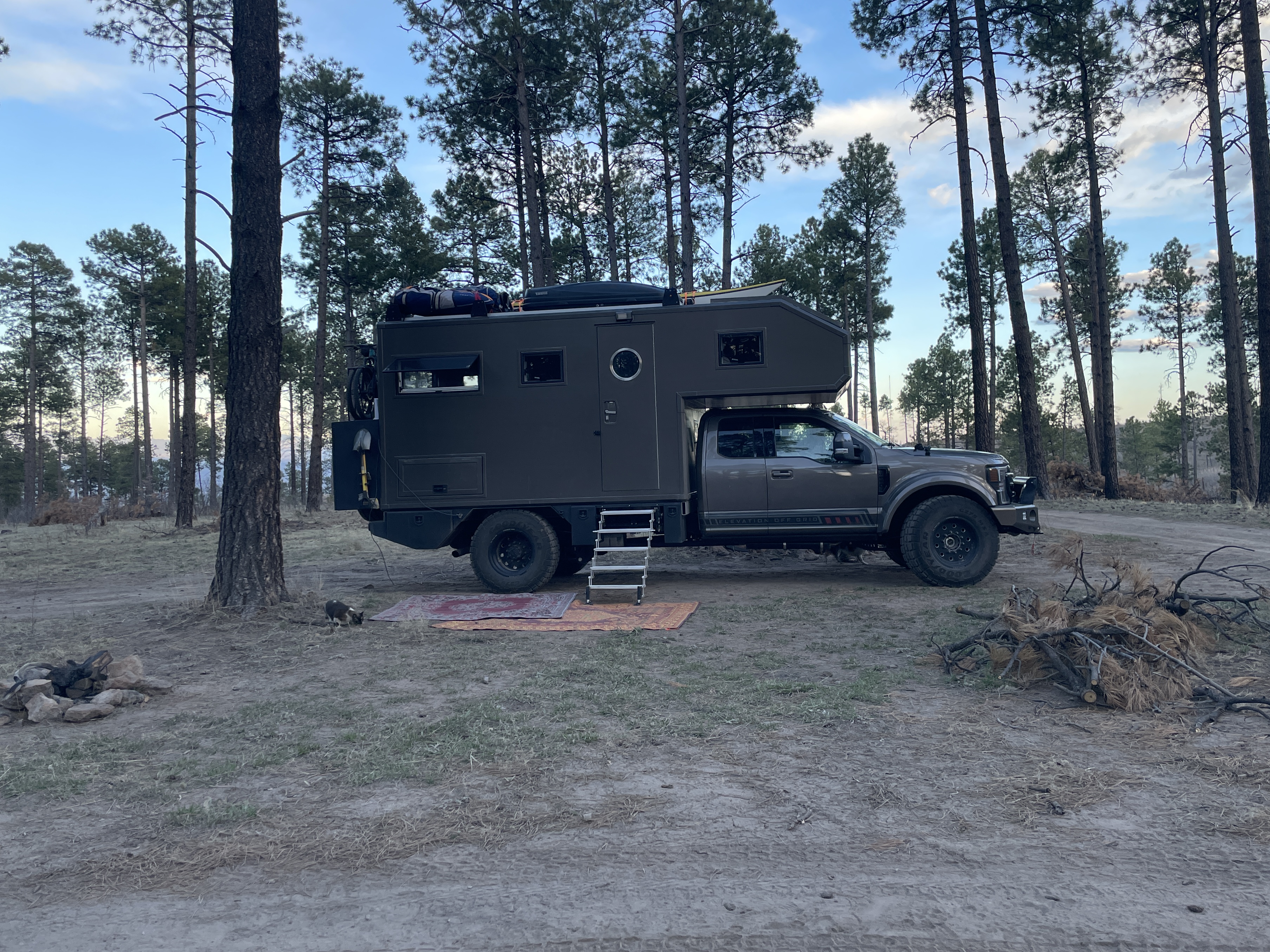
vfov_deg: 48.2
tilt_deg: +0.6
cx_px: 641
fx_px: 1064
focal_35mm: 29
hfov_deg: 61.7
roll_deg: +1.3
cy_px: 428
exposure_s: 1/228
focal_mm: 4.2
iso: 32
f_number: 1.6
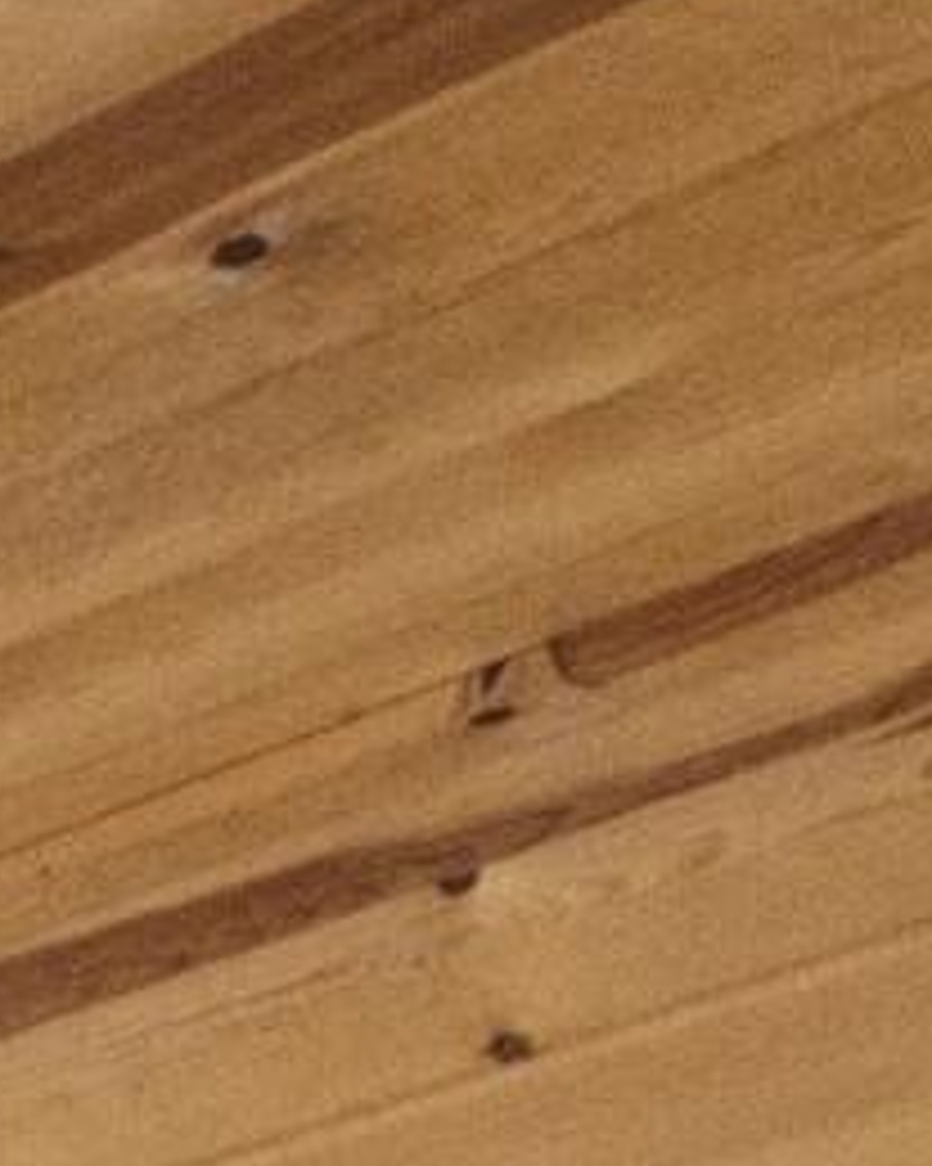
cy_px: 3336
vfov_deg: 9.6
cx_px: -3305
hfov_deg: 6.6
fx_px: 5623
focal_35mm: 163
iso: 400
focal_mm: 12
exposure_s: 1/6
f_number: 8
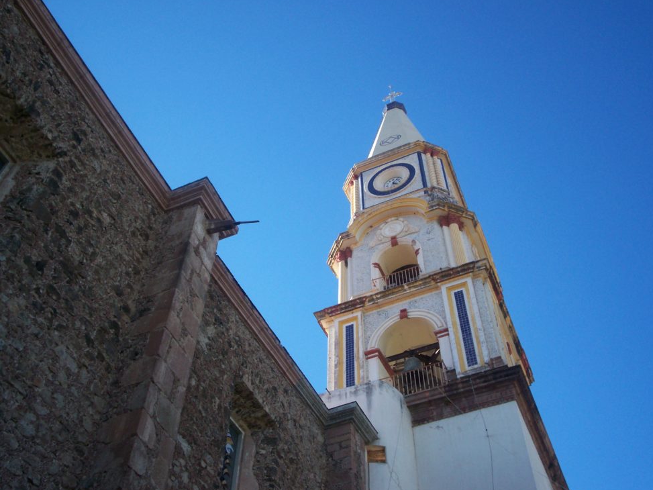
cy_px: 246
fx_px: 698
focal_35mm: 37
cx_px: 335
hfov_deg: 50.1
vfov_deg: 38.7
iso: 100
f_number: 4.5
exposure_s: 1/296
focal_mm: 5.9
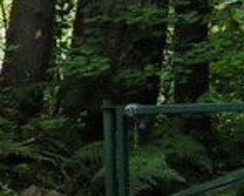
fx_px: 1764
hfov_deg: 6.9
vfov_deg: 6.3
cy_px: -58
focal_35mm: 244
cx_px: -573
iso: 64
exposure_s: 1/125
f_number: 3.2
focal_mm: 6
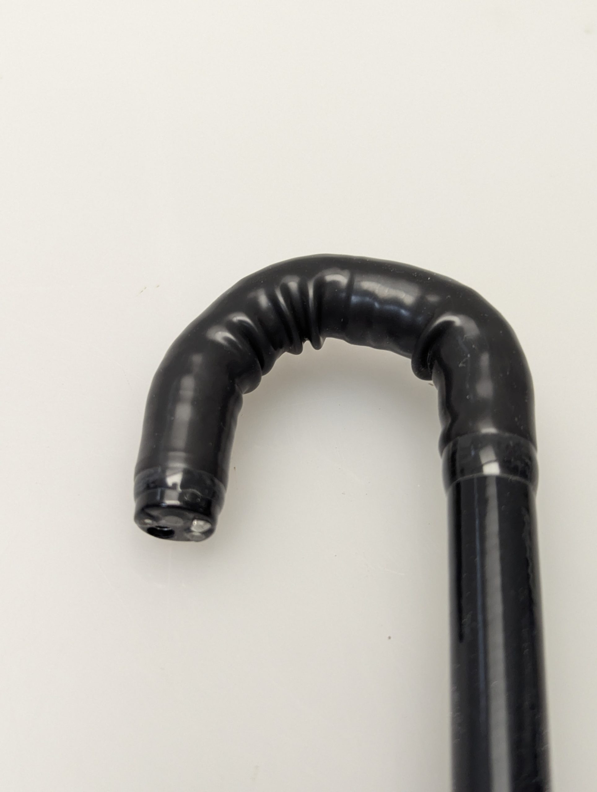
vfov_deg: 39.6
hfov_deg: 30.3
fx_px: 1101
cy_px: 396
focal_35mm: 48
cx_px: 298
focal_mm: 6.81
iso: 169
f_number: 1.85
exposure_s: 1/99.9
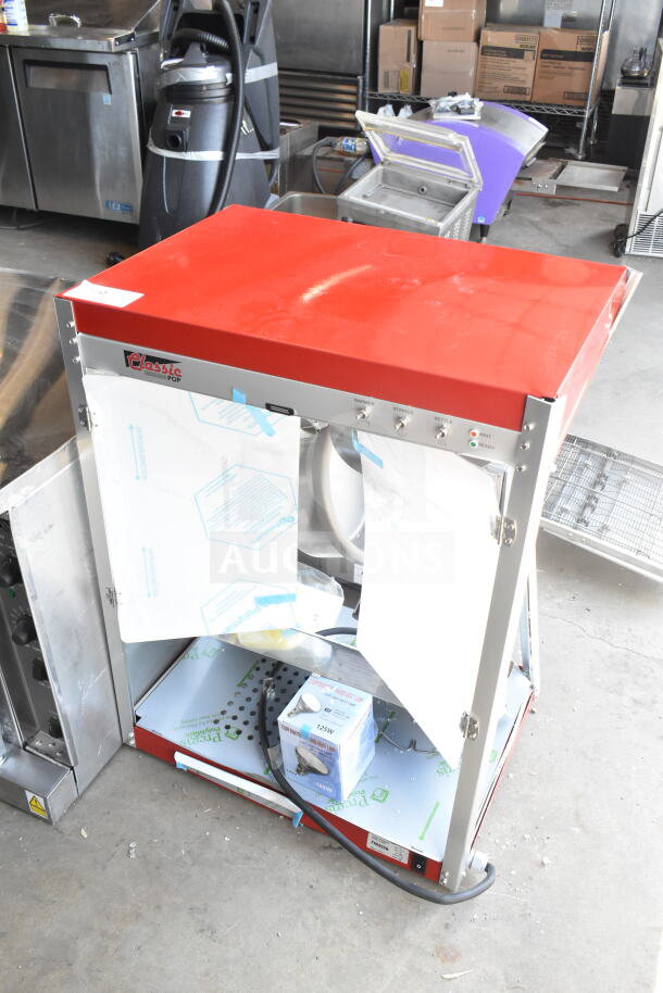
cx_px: 332
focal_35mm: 32
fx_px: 869
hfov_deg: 41.7
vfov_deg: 59.5
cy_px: 496
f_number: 7.1
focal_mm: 21
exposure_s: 1/200
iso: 1600
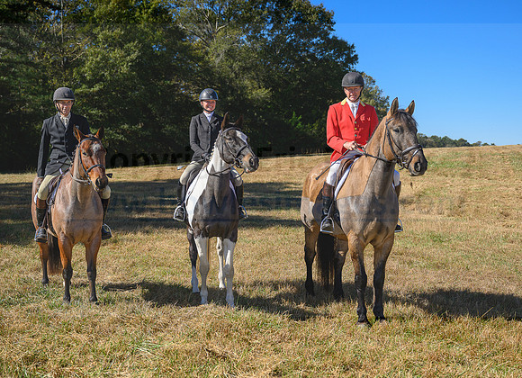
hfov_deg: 35.6
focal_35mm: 55
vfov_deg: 26.2
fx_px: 812
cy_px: 207
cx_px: 272
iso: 64
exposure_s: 1/800
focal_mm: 47
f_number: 4
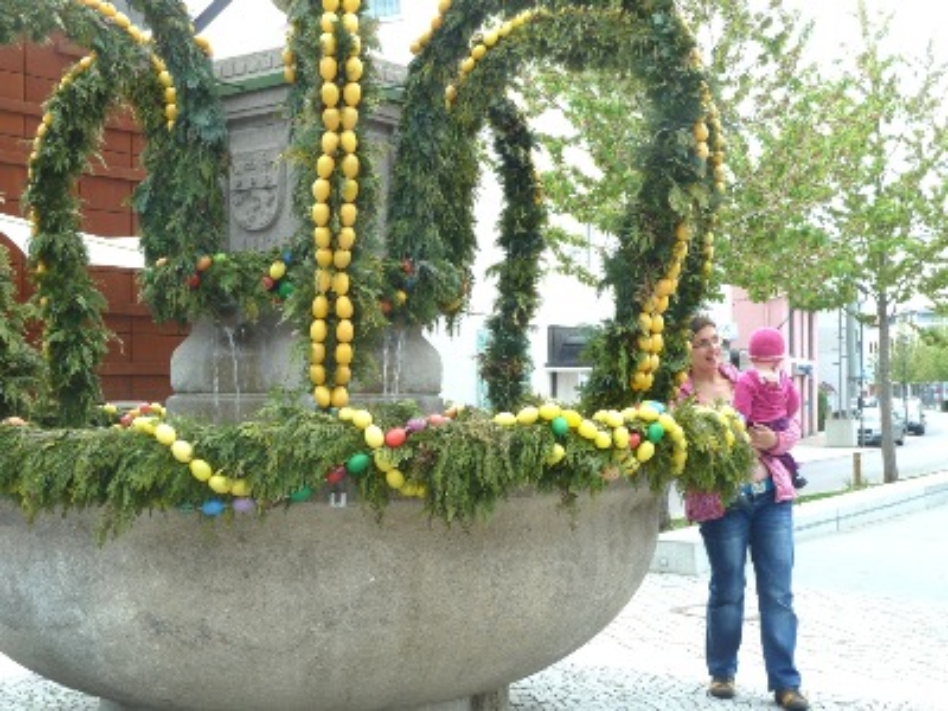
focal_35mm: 48
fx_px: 1315
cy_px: 356
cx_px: 474
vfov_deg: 30.3
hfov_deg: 39.7
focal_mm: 7.9
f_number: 4
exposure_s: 1/125
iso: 80
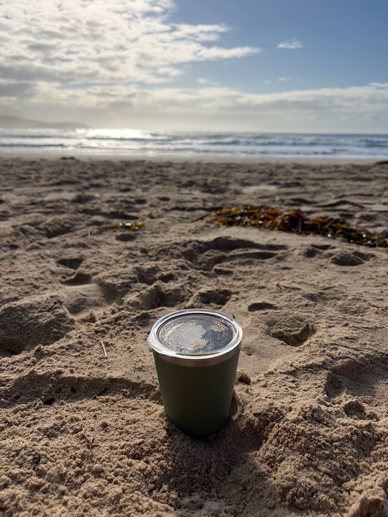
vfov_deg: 67.3
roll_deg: -1.1
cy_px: 258
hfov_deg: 53.1
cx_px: 194
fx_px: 389
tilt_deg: -17.3
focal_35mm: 26
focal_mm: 5.96
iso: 50
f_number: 1.6
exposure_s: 1/8850
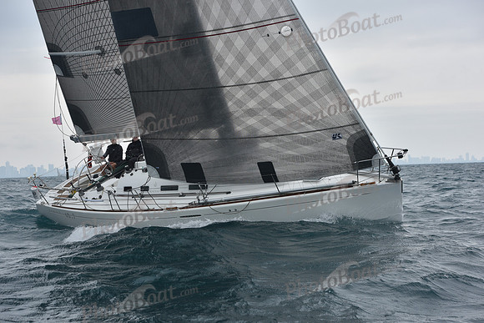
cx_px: 242
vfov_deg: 19.5
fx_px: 941
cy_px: 162
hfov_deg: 28.8
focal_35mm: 70
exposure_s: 1/800
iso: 250
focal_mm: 70
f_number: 6.3
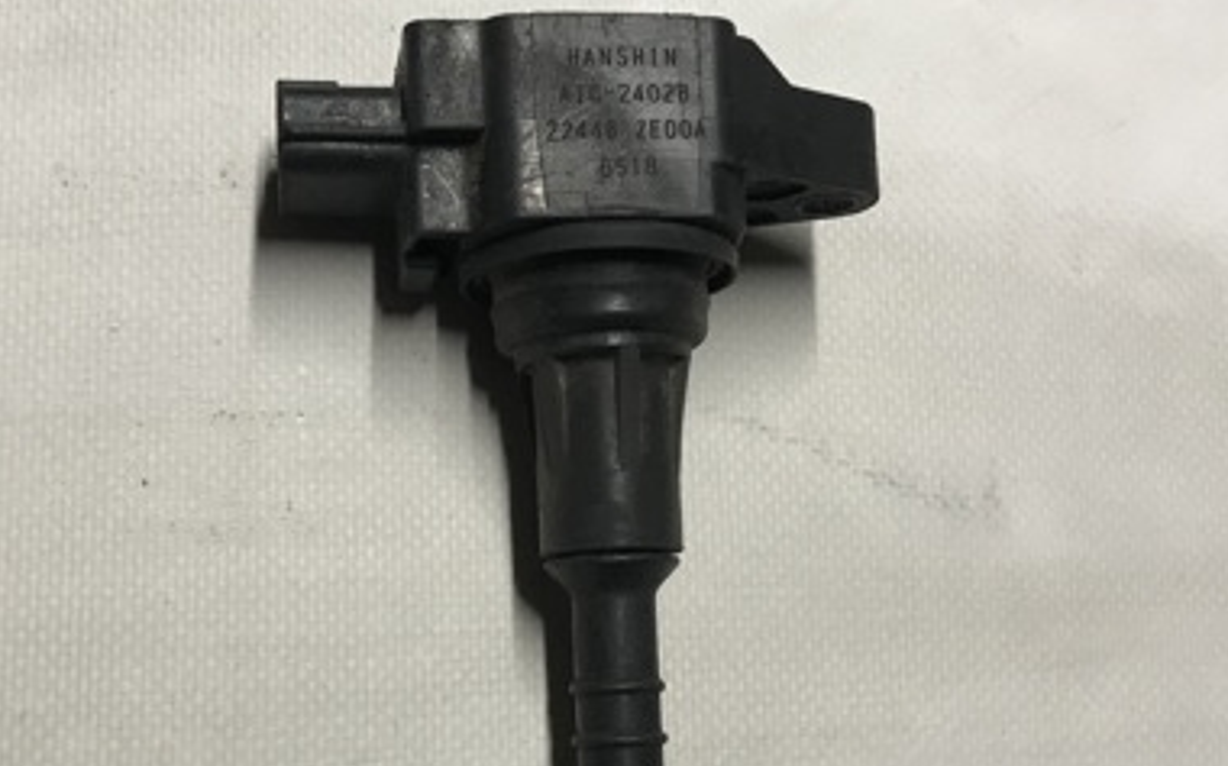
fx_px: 1672
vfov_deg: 25.6
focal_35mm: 50
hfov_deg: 40.1
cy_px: 532
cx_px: 485
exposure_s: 1/33
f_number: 1.8
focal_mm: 3.99
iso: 20
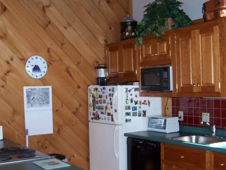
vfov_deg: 29.1
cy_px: 99
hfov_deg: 38.2
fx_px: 327
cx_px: 113
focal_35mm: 50
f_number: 2.8
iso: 140
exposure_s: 1/60
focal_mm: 6.3
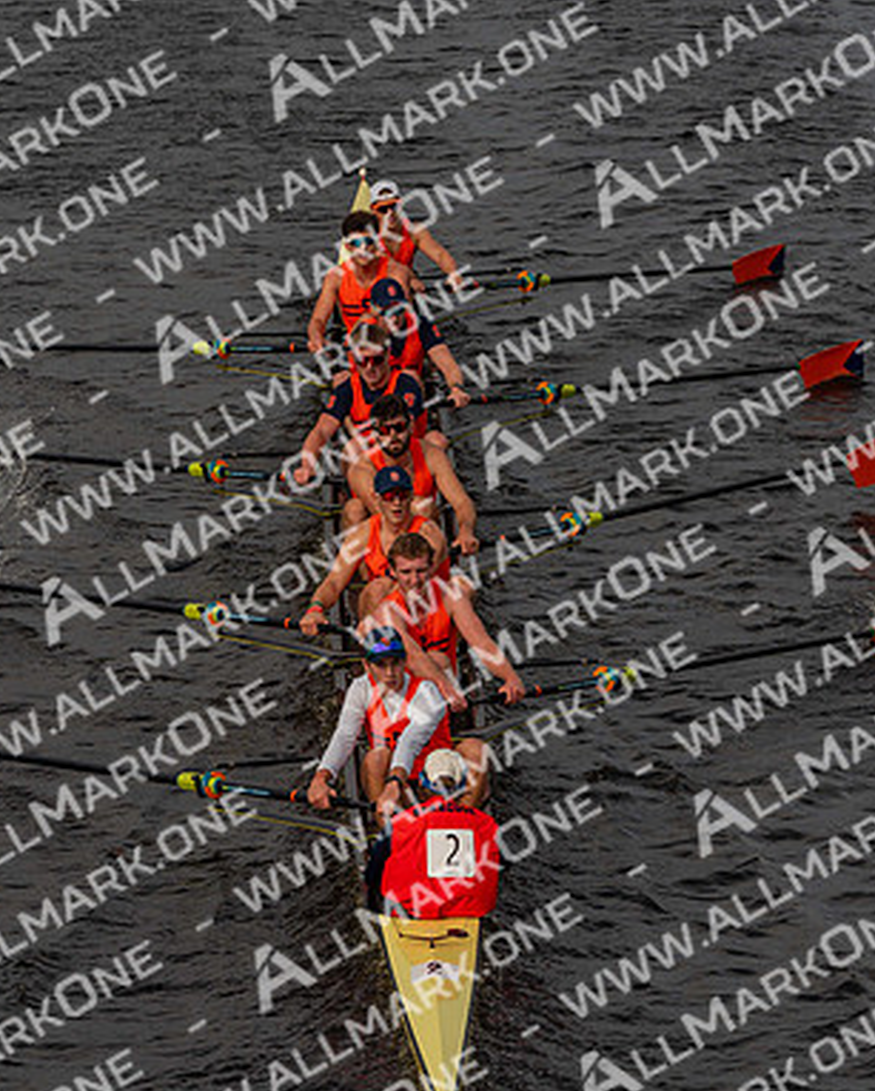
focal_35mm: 196
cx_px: 419
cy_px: 548
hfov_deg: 7.9
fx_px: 6337
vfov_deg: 9.8
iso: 320
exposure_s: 1/2500
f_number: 5
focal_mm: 138
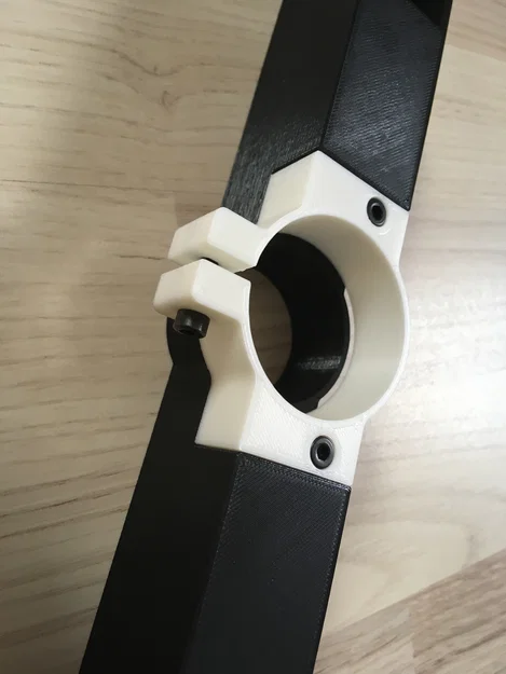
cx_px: 253
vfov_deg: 61.7
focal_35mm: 29
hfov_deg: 48.2
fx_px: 565
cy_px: 337
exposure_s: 1/33
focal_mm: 4.15
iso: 80
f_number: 2.2
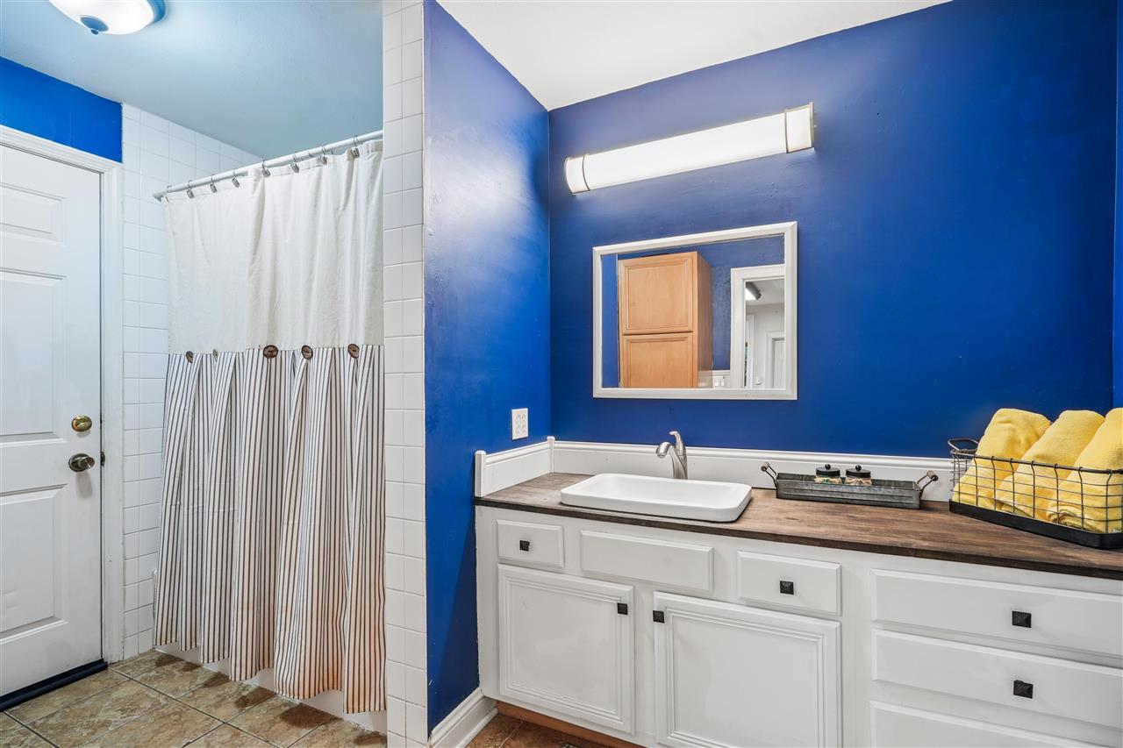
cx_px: 562
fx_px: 499
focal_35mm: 16
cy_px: 374
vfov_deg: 73.7
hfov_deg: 96.7
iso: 400
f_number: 10
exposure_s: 1/5
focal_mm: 16
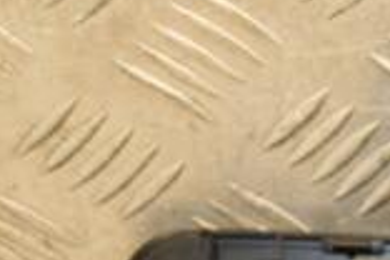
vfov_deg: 5.3
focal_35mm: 260
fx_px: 2816
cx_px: 582
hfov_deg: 7.8
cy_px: 180
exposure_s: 1/200
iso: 800
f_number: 5
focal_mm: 45
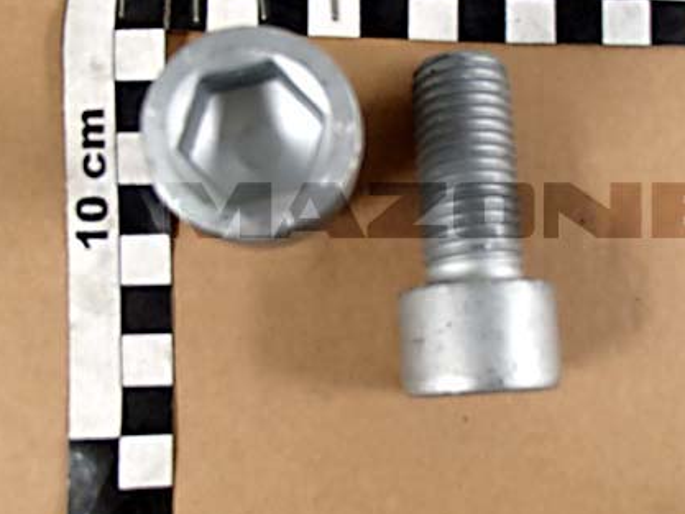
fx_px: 851
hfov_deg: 43.8
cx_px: 386
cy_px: 248
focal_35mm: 43
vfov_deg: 33.6
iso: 200
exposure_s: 1/30
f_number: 3.9
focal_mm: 5
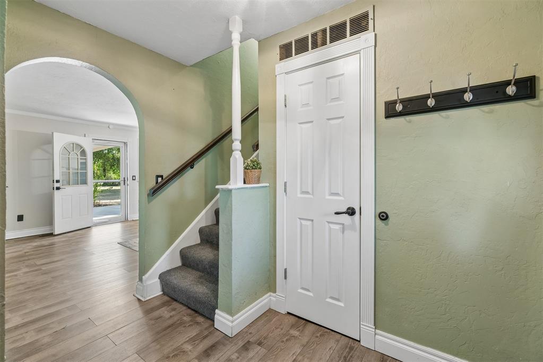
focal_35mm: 15
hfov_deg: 100.4
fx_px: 226
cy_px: 181
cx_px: 272
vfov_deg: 77.3
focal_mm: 10
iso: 200
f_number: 6.3
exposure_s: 1/13
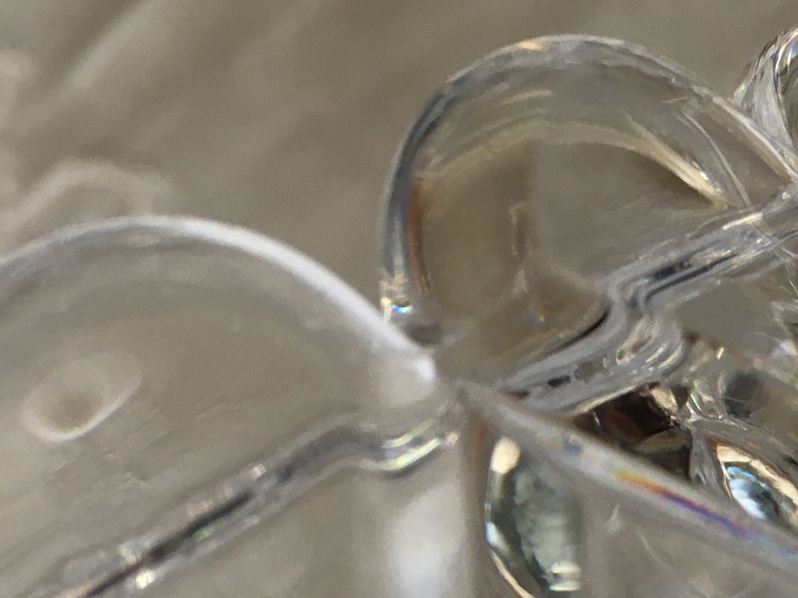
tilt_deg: -60.4
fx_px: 1498
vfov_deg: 21.9
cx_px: 459
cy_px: 577
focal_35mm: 65
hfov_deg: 29.8
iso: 40
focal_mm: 4.15
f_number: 2.2
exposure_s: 1/33
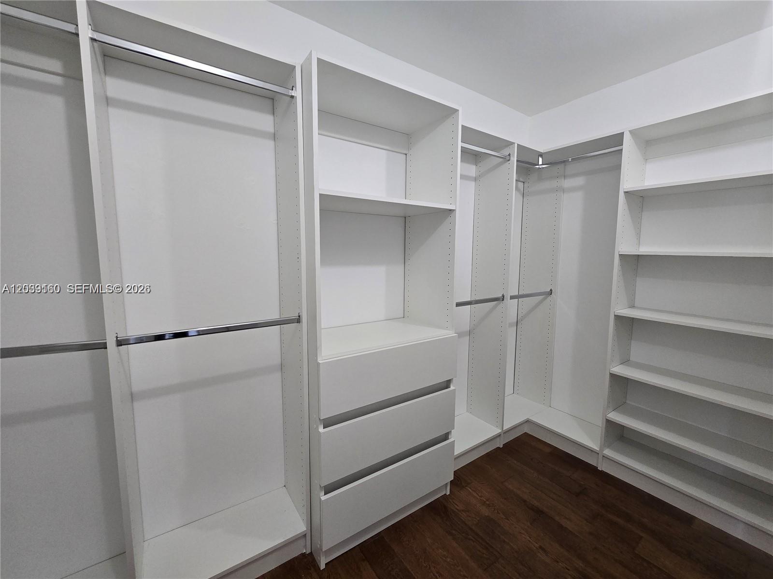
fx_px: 290
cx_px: 386
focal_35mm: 13
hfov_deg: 106.2
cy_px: 290
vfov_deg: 89.9
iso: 200
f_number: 2.2
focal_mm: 2.2
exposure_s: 1/60
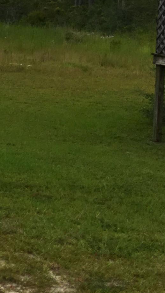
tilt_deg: +0.2
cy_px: 21
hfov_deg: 9.6
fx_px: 802
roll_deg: -2.4
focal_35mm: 103
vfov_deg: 20.3
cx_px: -298
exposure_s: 1/1012
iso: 25
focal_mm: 4.15
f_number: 2.2
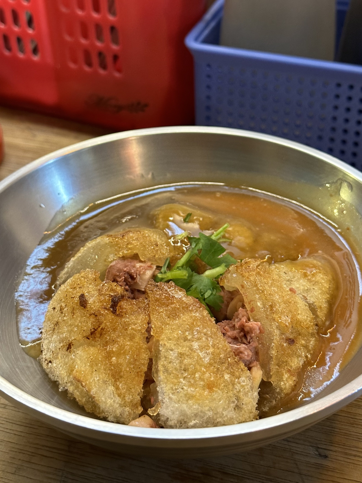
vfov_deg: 39.7
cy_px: 242
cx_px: 181
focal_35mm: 48
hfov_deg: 30.3
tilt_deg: -35.0
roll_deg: -0.1
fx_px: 669
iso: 400
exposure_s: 1/40
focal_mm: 6.86
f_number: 1.78
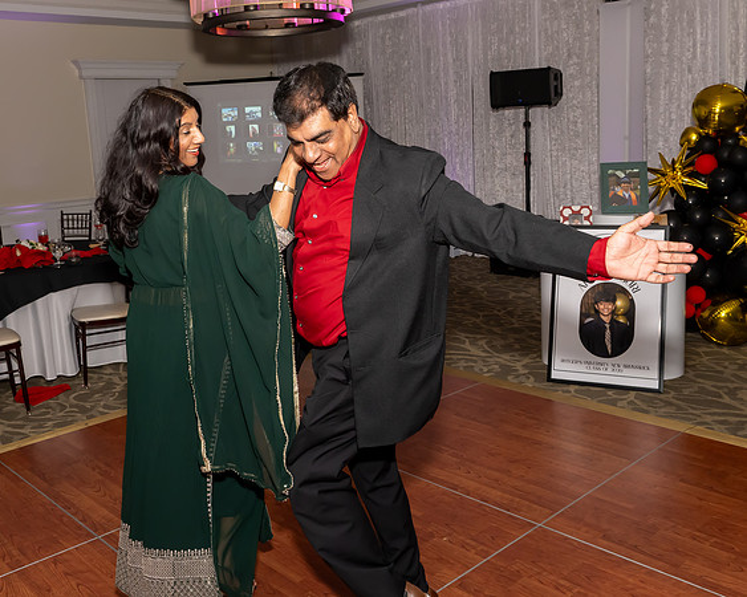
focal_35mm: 33
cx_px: 354
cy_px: 248
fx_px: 732
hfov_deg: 54.0
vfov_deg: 44.2
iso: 640
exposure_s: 1/250
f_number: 7.1
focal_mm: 17
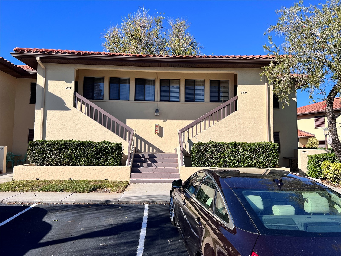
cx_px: 170
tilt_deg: +3.1
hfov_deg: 67.3
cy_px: 128
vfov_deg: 53.1
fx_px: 256
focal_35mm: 26
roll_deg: -1.1
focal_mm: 5.7
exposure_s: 1/3968
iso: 50
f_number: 1.5
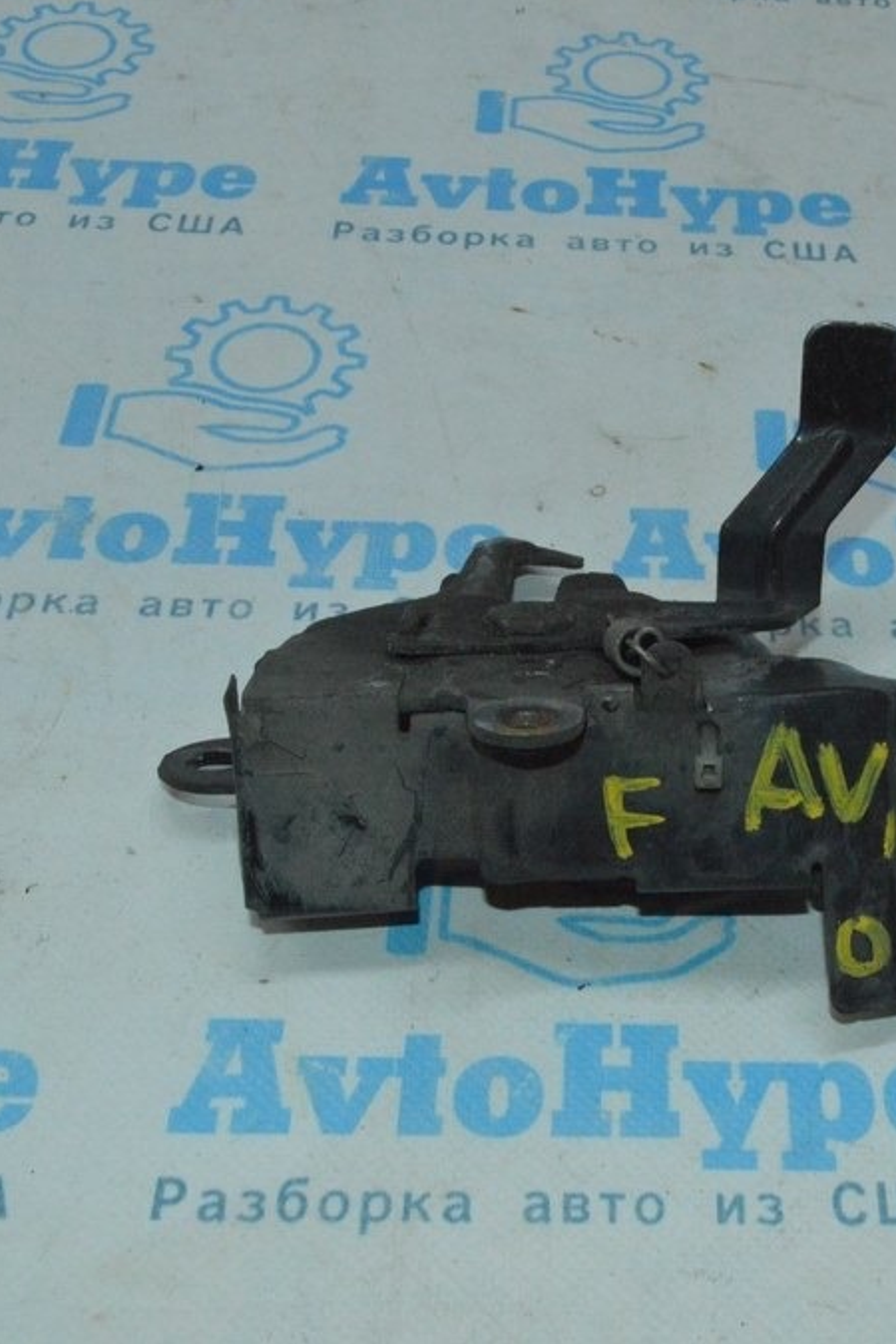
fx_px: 1867
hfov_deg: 26.6
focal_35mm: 50
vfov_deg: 39.6
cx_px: 689
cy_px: 672
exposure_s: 1/200
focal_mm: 22
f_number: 16
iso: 5000
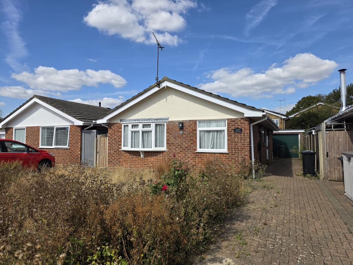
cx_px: 176
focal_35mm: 23
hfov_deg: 73.9
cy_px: 132
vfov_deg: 58.9
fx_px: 235
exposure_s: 1/6809
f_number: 1.7
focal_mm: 6.3
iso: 80
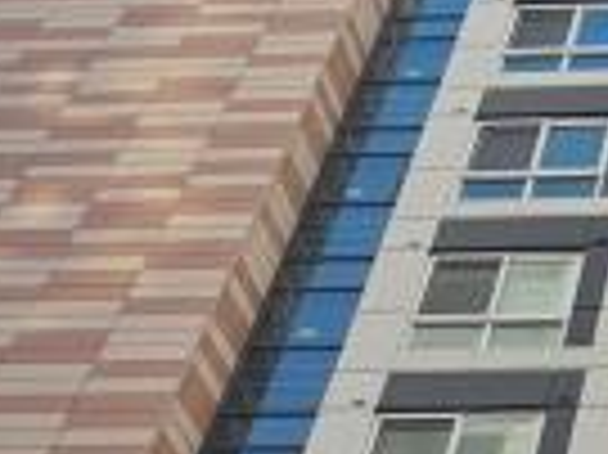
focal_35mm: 77
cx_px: 901
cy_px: 814
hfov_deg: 21.5
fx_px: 1351
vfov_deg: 16.2
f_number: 2.2
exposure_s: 1/773
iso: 50
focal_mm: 2.2
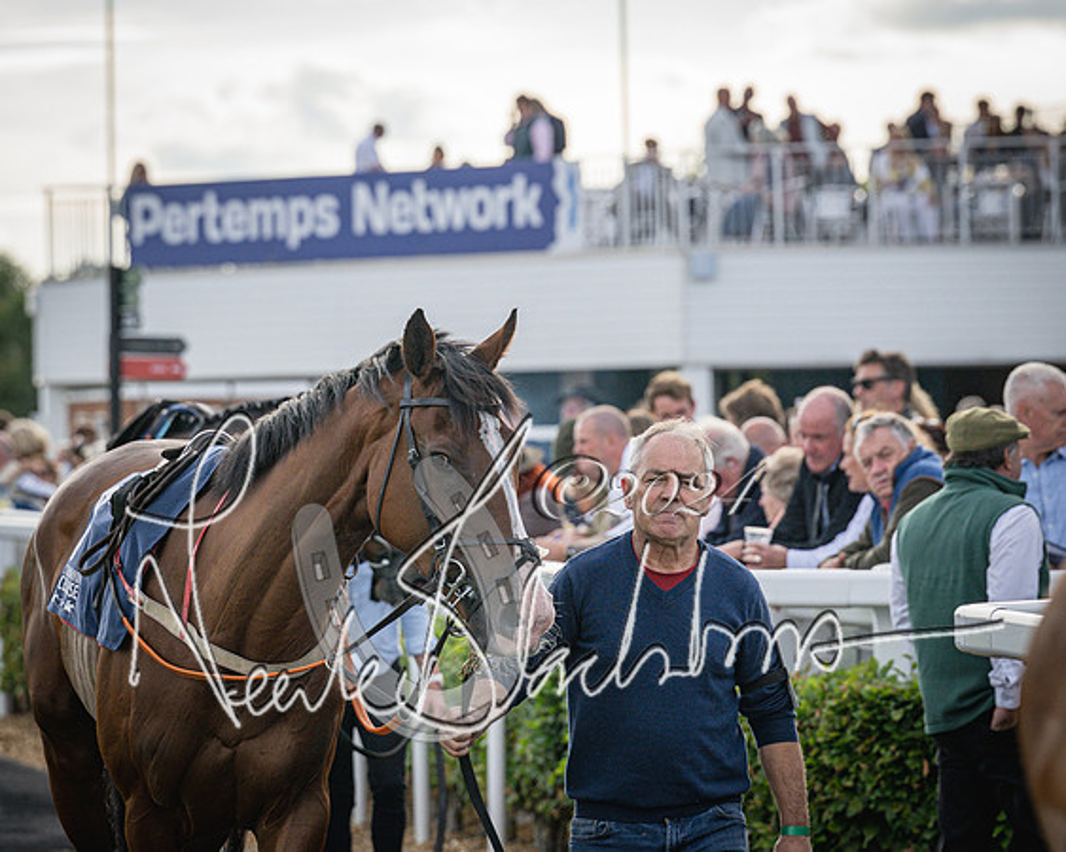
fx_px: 6929
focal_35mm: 220
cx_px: 533
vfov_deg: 7.0
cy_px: 426
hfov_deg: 8.8
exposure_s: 1/2000
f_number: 4
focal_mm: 130
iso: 400
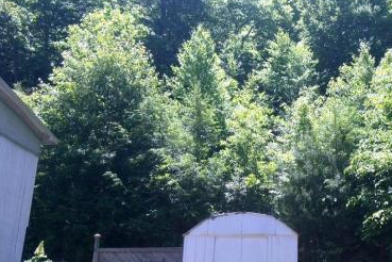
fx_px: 588
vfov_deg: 25.1
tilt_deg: +15.2
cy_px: 119
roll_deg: +0.8
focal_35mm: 54
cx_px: 304
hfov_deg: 35.9
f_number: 2.4
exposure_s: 1/678
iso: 50
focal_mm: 4.12
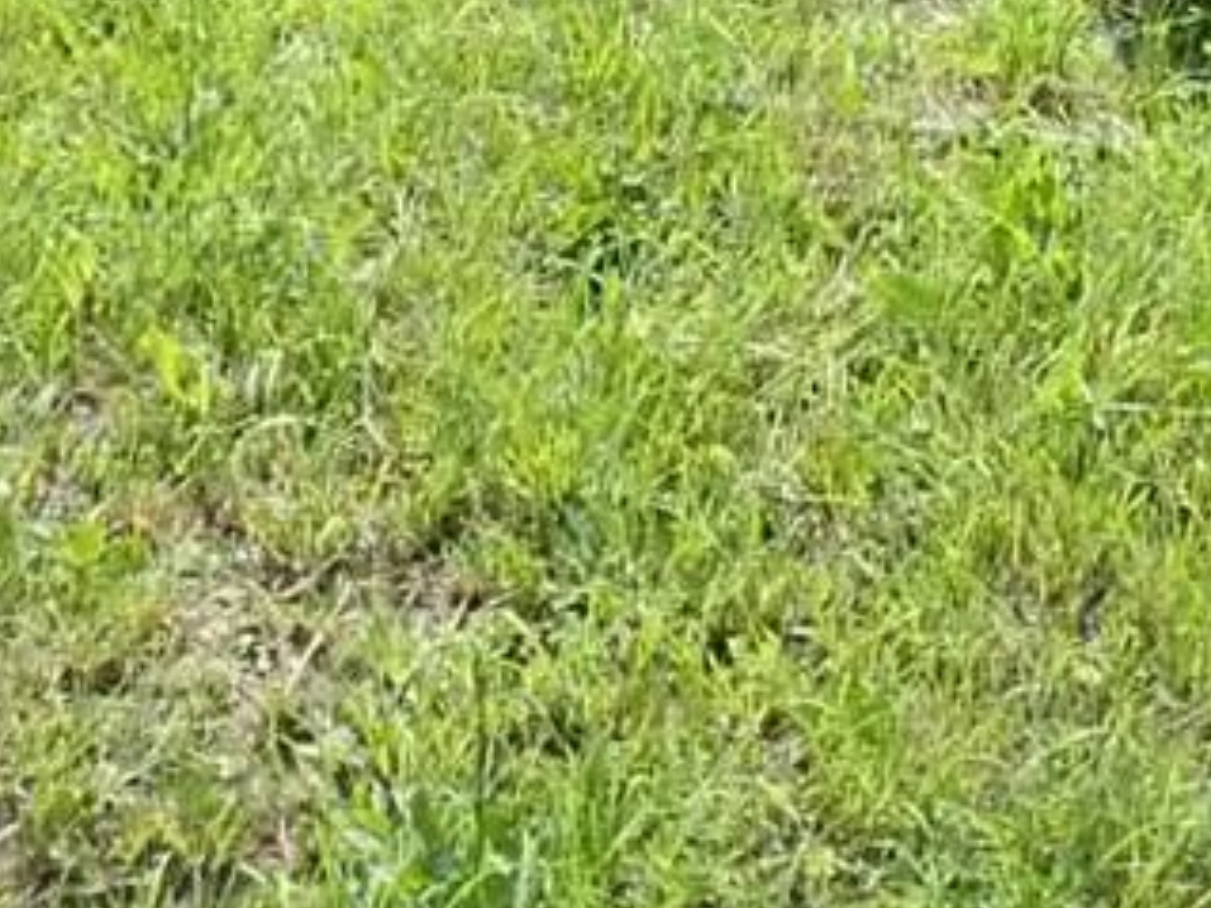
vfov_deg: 15.2
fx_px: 3147
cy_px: -452
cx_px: 824
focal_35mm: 90
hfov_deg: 21.7
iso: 100
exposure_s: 1/640
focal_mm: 5.05
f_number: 3.2
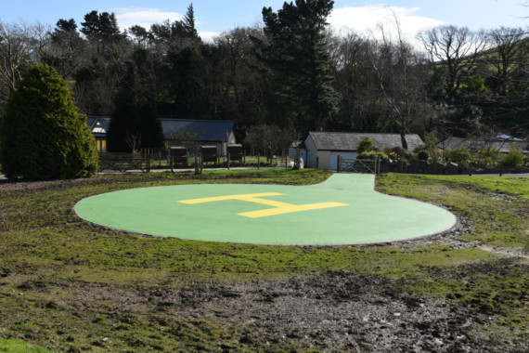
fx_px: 588
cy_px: 176
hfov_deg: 48.5
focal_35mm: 40
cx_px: 264
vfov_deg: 33.4
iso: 400
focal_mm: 40
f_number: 10
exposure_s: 1/640
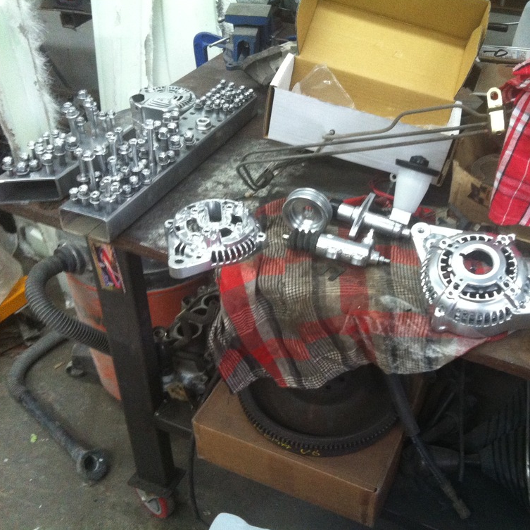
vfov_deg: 40.0
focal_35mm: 42
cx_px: 339
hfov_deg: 39.7
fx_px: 728
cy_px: 263
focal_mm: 3.85
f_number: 2.8
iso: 320
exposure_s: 1/15
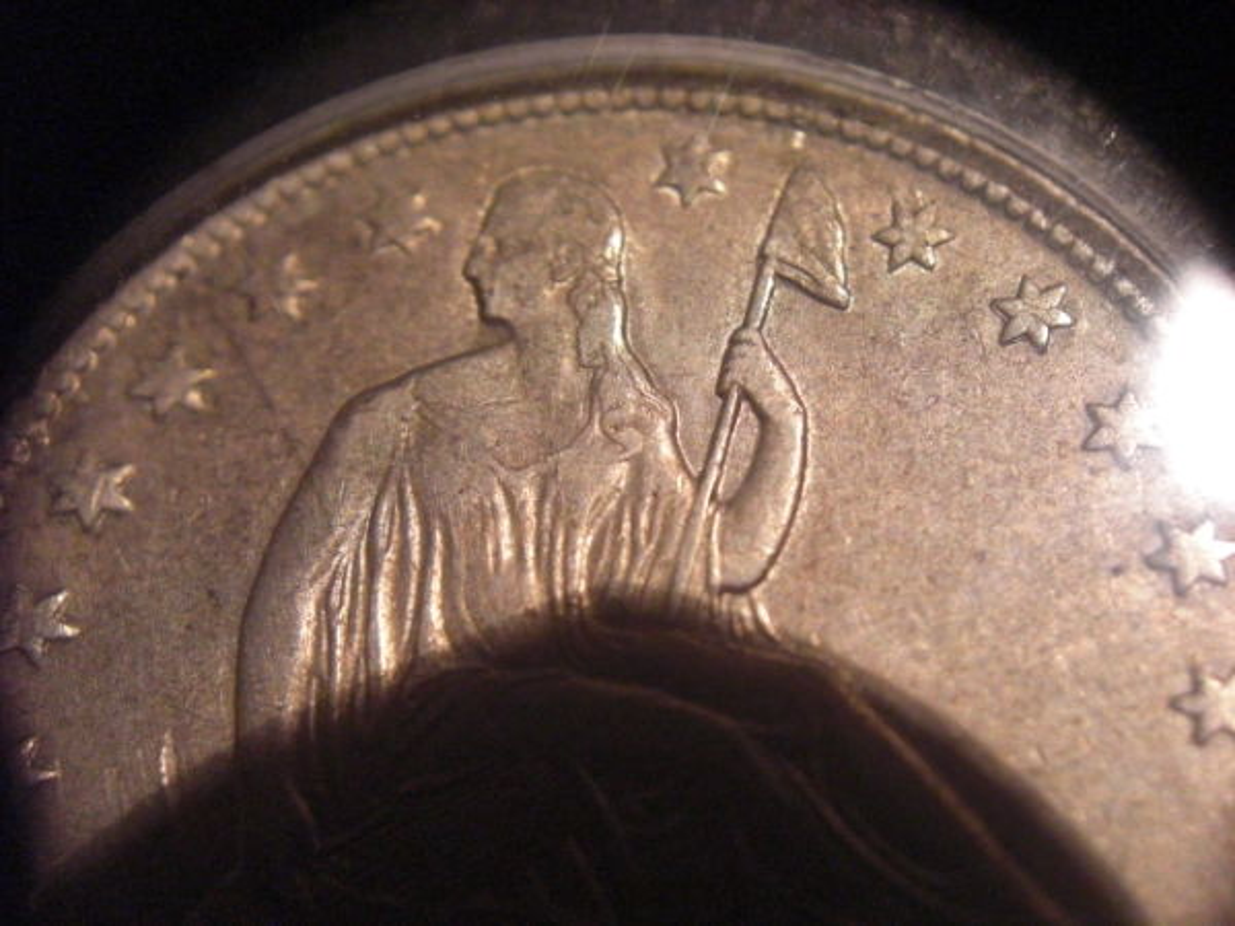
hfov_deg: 49.0
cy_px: 463
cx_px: 618
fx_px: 1356
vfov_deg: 37.7
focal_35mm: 38
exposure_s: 1/125
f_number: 2.7
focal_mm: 6.2
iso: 400
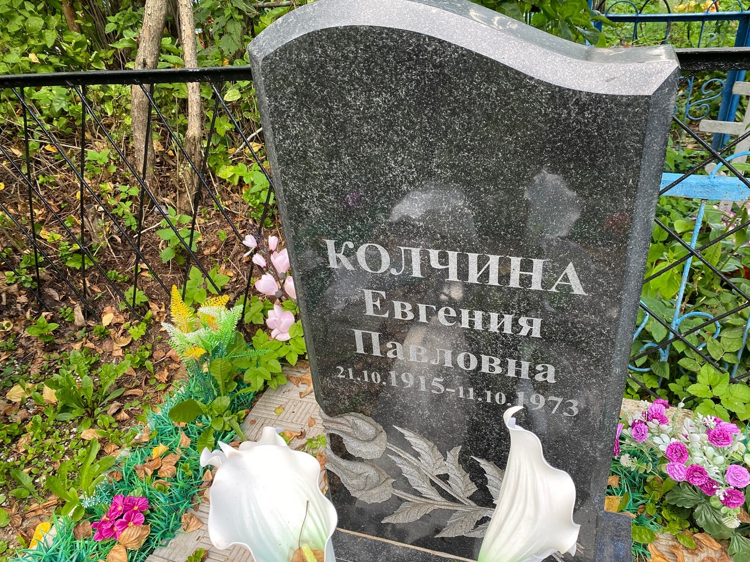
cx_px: 384
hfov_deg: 65.3
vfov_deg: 51.3
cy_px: 273
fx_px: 585
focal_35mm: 27
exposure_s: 1/121
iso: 64
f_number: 1.8
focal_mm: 4.25
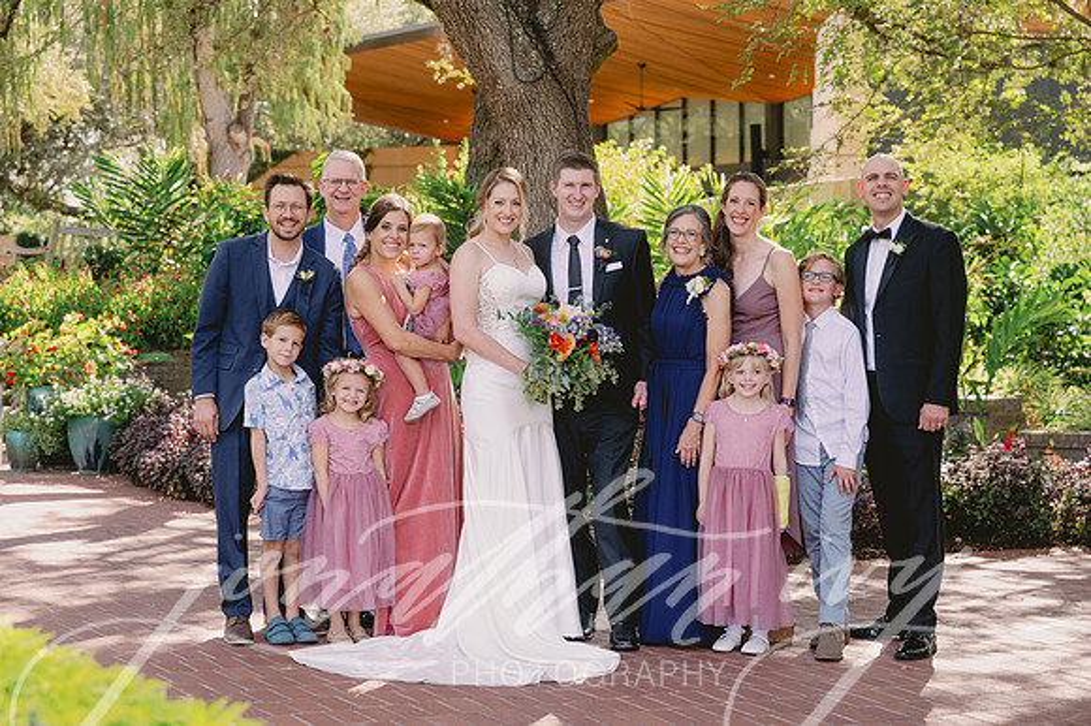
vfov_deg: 18.2
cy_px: 327
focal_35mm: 75
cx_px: 492
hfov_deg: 27.1
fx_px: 2263
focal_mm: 68
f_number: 4
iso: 100
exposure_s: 1/200
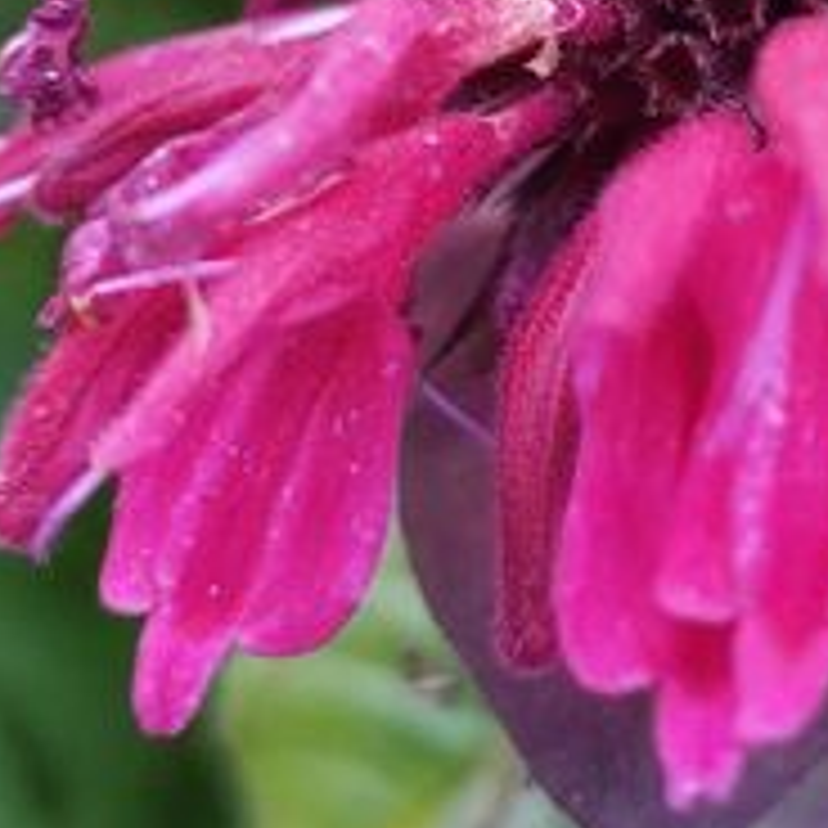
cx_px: 801
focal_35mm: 96
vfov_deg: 17.8
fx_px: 2598
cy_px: 81
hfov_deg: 17.7
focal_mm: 5.23
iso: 200
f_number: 1.8
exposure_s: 1/50
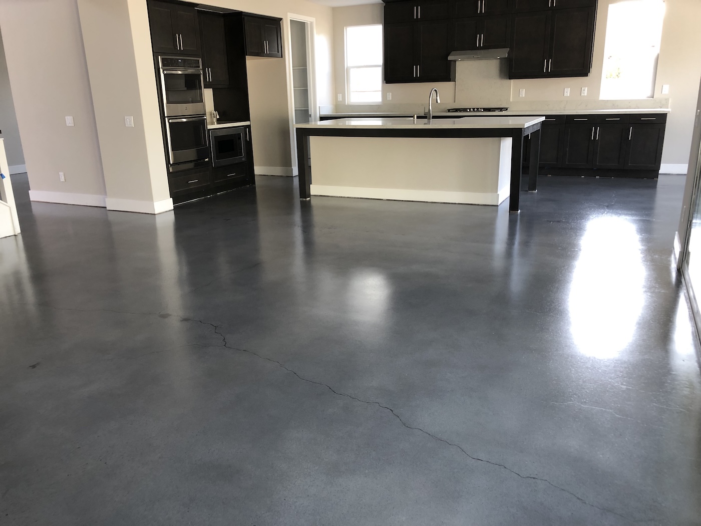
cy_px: 263
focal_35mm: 28
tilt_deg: -16.3
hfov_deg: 63.4
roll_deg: +2.3
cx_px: 350
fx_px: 567
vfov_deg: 49.7
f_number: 1.8
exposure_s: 1/30
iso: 32
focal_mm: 3.99
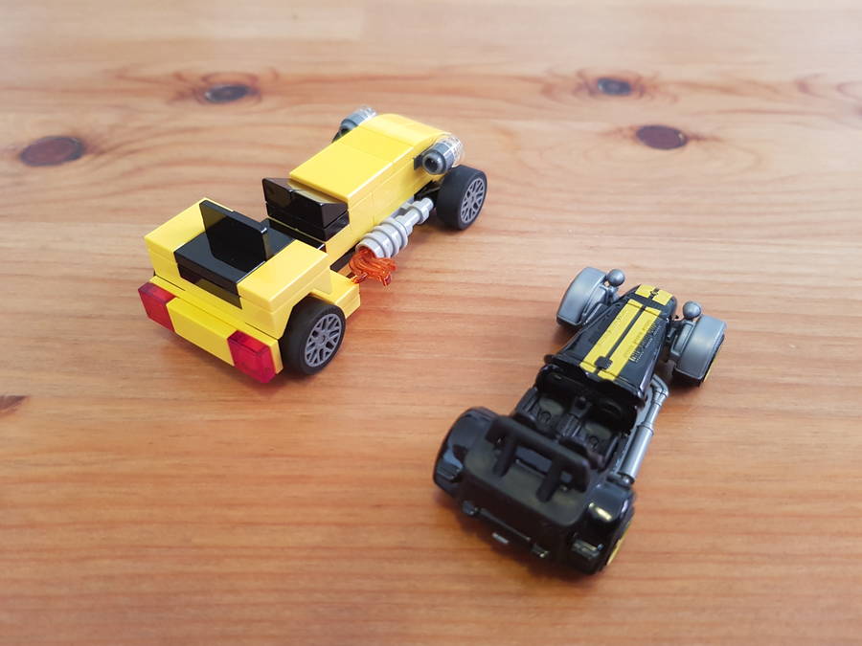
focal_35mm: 26
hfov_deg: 67.3
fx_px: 647
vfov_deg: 53.1
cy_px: 323
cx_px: 431
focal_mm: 4.3
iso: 200
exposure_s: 1/50
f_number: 1.7
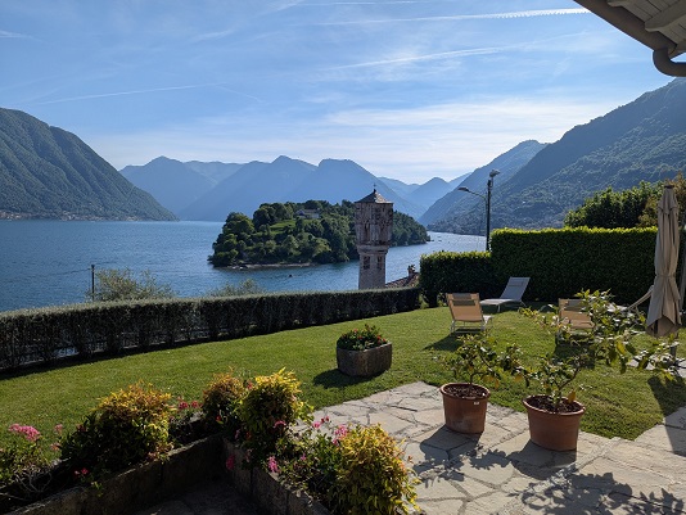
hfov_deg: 71.6
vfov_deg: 56.9
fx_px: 476
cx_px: 343
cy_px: 258
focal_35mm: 24
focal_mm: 6.81
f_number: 1.85
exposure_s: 1/2899
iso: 37
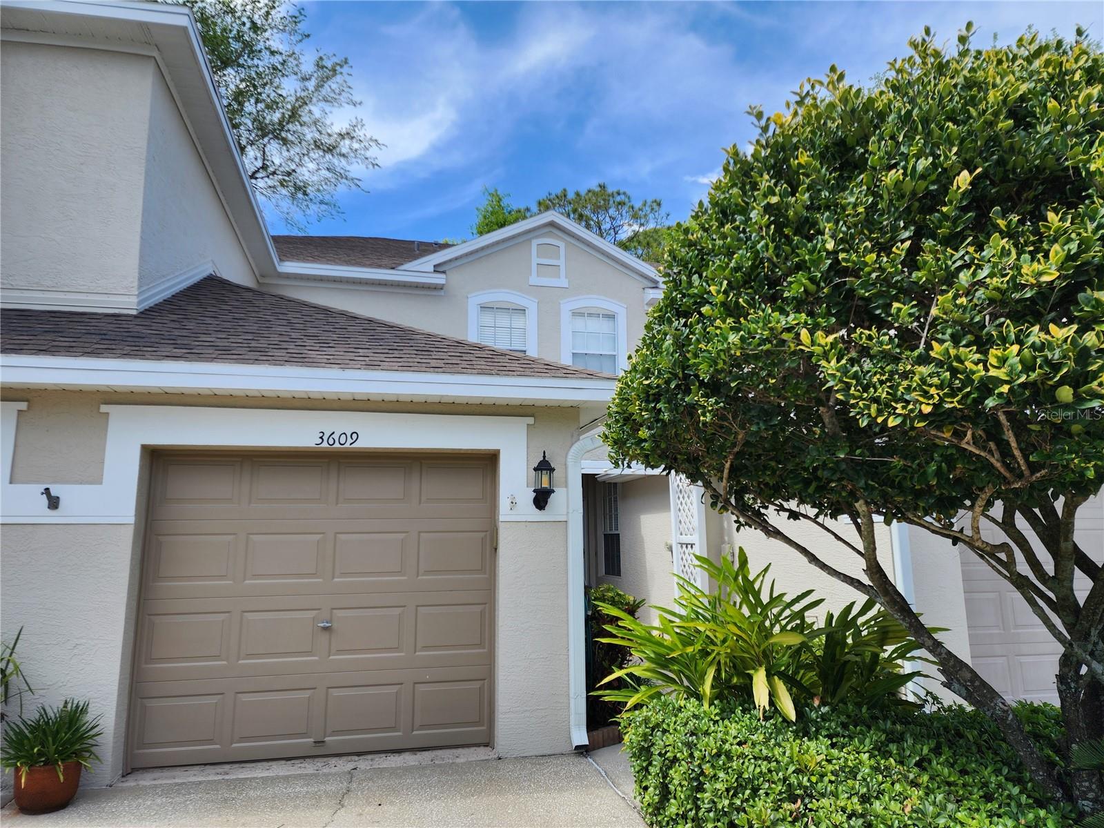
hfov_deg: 73.9
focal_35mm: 23
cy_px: 414
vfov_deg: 58.9
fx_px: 734
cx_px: 552
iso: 12
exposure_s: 1/516
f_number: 1.8
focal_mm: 6.4
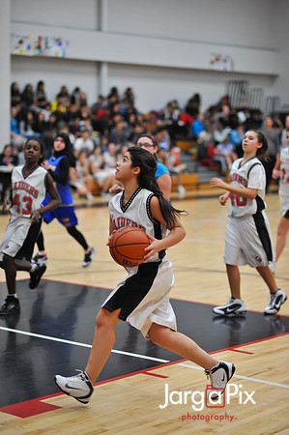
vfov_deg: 23.9
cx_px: 144
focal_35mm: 85
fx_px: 1026
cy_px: 218
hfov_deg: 16.0
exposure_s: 1/500
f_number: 2
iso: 1000
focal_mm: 85
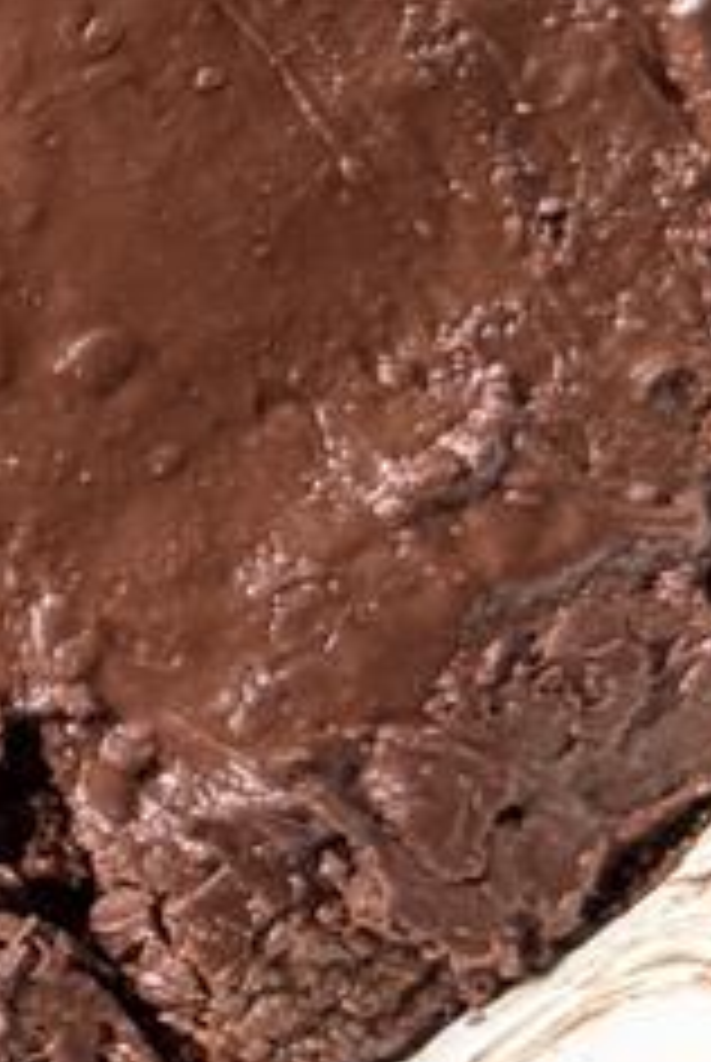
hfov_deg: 6.8
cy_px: 54
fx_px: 4992
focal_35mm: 169
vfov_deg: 12.0
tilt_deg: -87.6
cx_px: -1854
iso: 200
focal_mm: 6.76
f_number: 1.78
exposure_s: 1/103
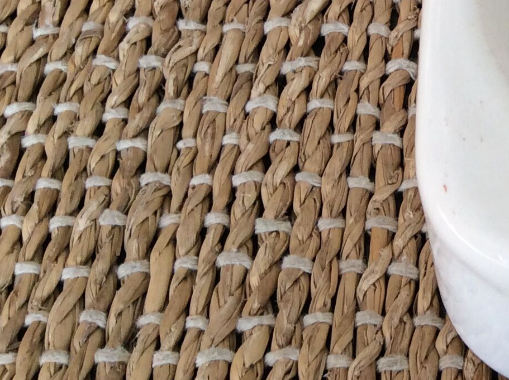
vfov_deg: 15.7
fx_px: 1336
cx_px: 668
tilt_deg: -50.6
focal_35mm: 91
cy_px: -46
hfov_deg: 19.8
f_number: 2.4
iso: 50
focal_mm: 3.3
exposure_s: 1/100
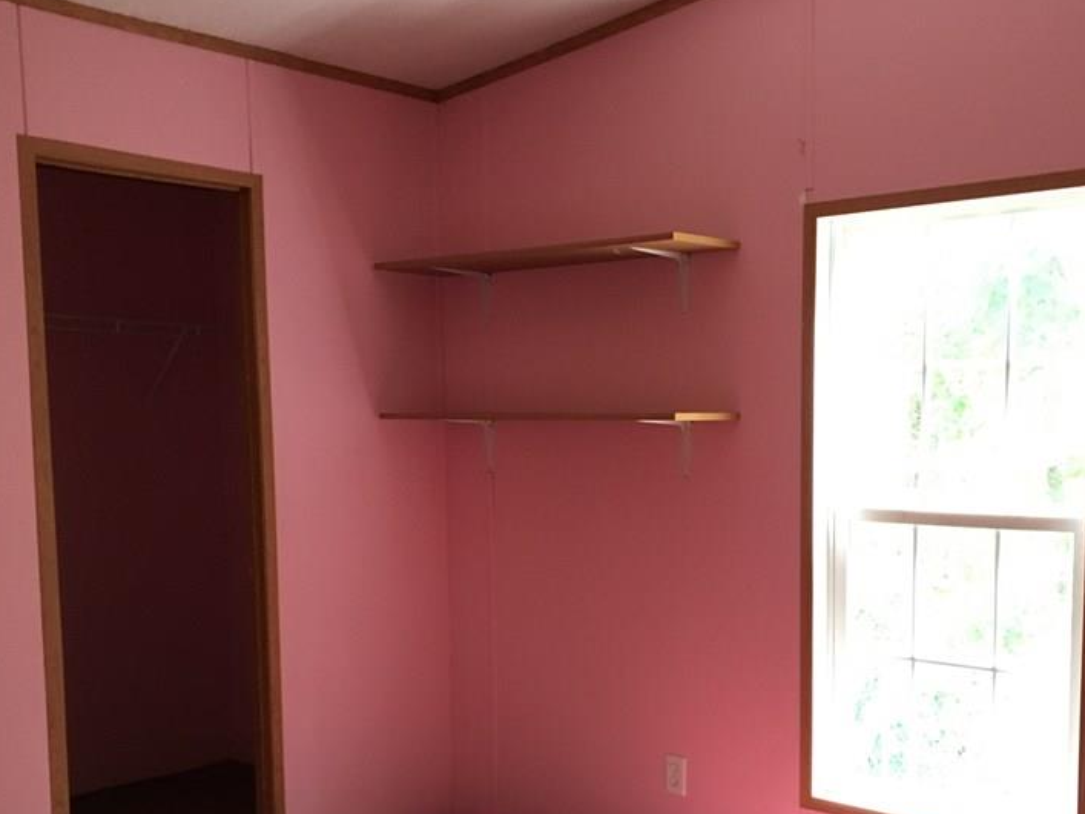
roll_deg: +0.6
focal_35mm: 42
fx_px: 1316
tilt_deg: -5.5
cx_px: 669
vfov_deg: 34.0
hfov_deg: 44.5
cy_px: 556
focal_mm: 4.15
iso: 200
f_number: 2.2
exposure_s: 1/24
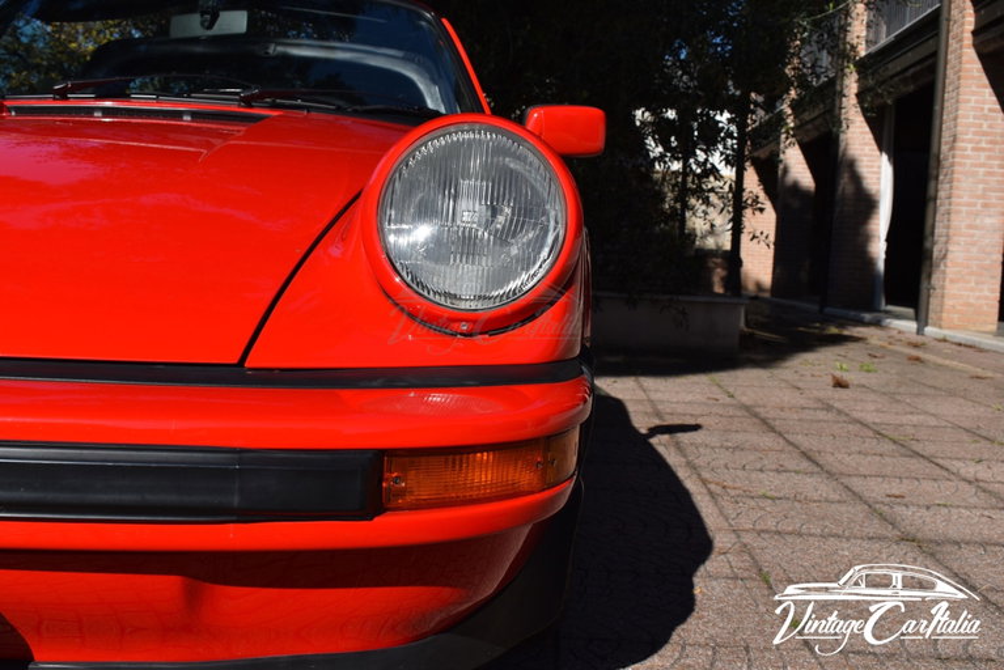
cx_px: 502
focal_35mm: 40
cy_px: 335
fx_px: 1130
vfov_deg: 33.0
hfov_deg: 47.9
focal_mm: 27
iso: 100
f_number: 10
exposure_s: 1/400
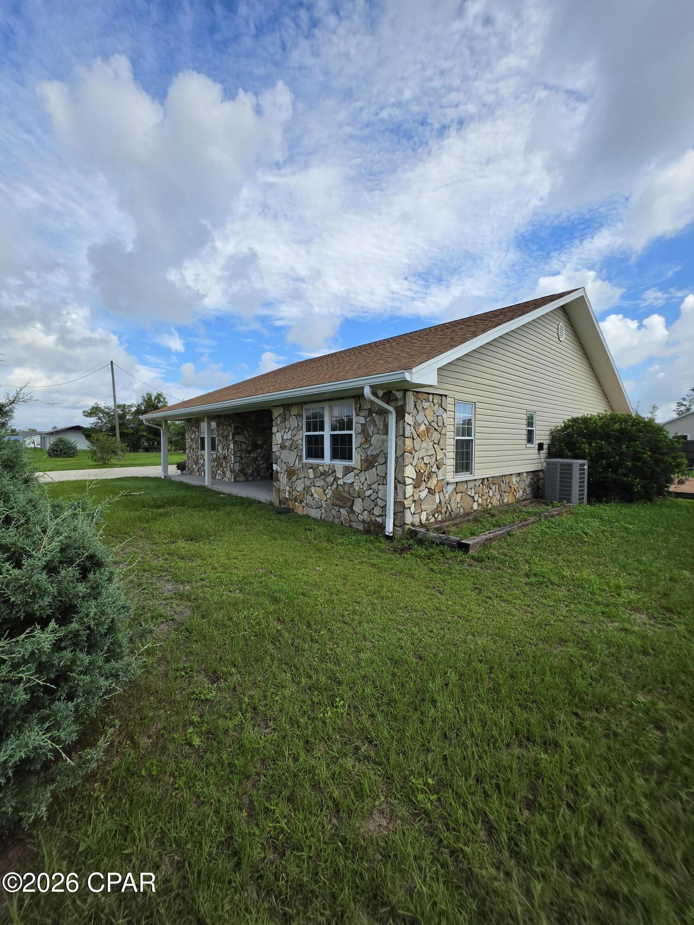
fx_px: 348
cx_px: 347
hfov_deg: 89.9
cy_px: 462
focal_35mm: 13
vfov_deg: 106.2
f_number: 1.9
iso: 32
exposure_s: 1/1248
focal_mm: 2.2
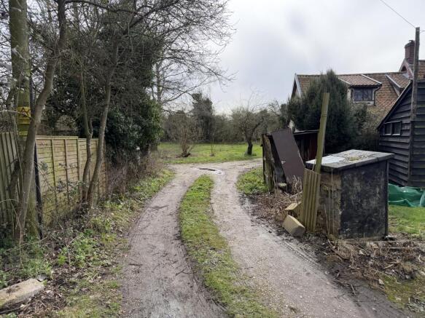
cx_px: 212
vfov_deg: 56.8
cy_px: 159
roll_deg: +0.3
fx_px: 295
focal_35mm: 24
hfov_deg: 71.6
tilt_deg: -4.7
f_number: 1.78
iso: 100
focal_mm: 6.76
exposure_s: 1/2907
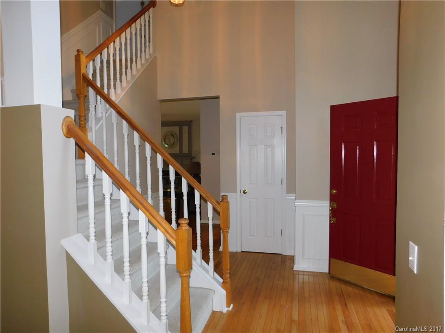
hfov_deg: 73.9
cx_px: 222
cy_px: 166
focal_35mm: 23
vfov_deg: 58.9
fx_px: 296
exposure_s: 1/30
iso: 200
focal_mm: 4
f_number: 3
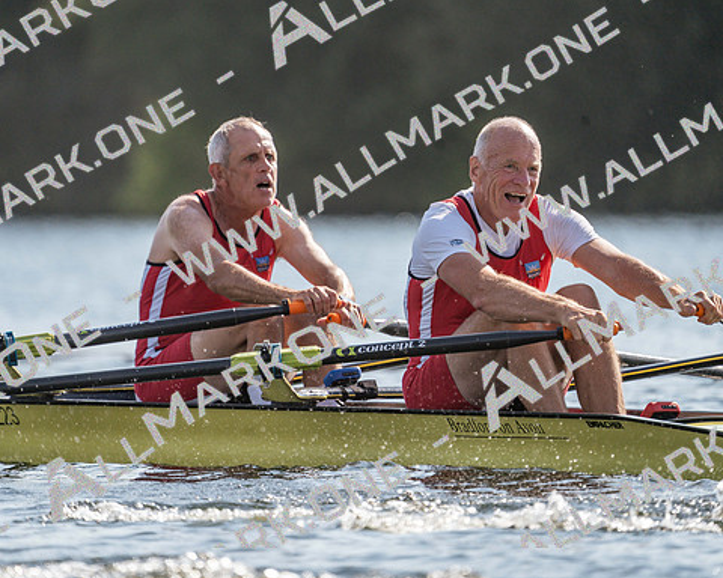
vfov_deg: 2.3
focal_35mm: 680
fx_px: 14551
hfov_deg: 2.8
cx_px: 352
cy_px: 290
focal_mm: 600
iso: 320
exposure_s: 1/1600
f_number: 6.3
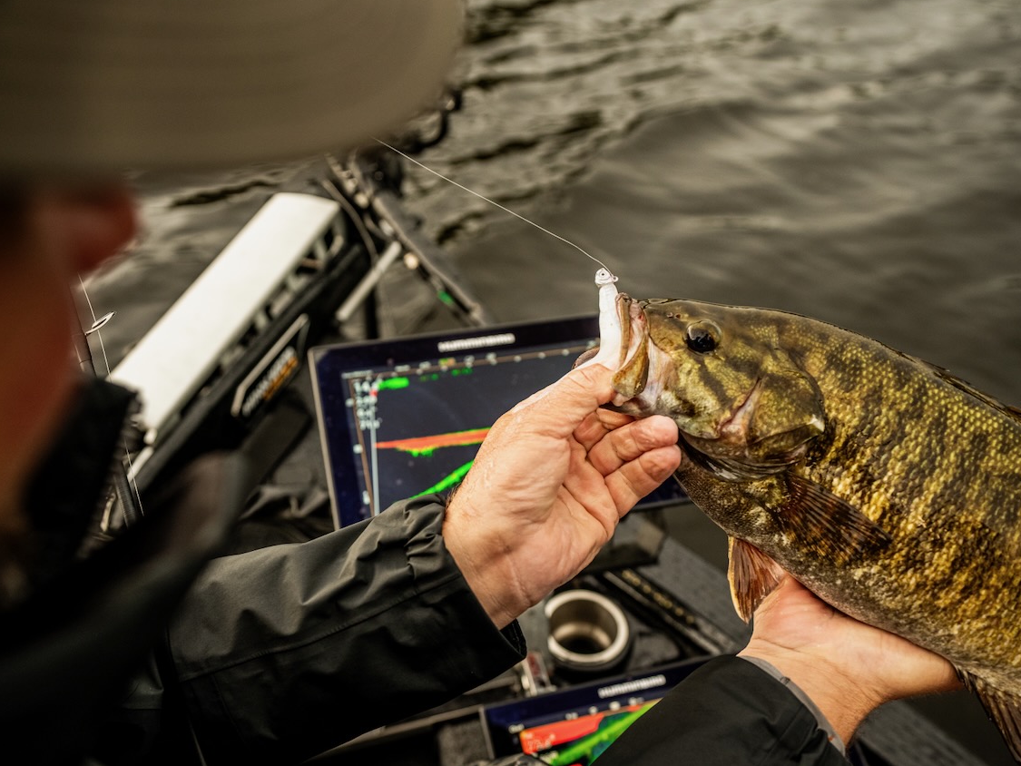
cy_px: 381
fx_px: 1032
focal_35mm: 35
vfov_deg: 40.7
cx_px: 476
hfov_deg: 52.6
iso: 1600
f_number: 3.5
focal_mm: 32
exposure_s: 1/400
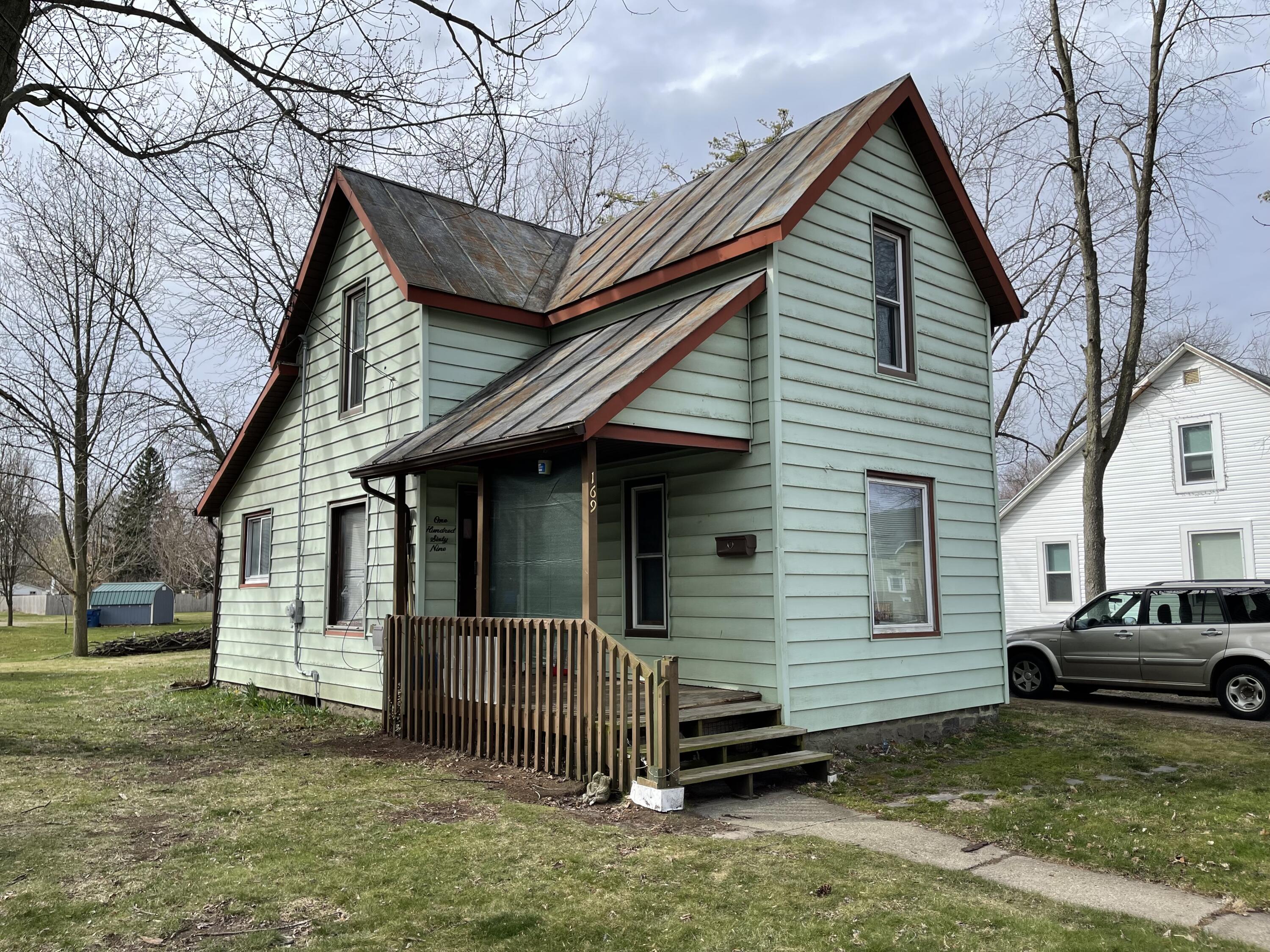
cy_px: 476
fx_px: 917
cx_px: 635
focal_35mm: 25
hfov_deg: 69.4
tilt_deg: +5.9
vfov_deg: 54.9
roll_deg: +0.8
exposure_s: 1/2597
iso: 32
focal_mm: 5.1
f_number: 1.6
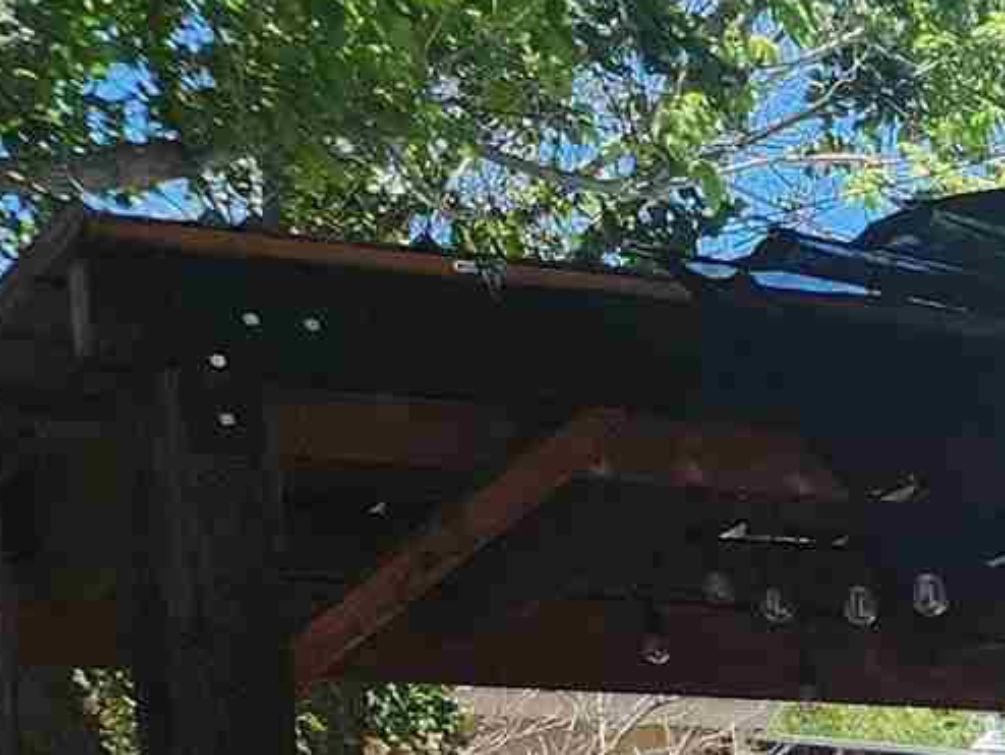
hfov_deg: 10.2
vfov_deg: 9.7
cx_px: 2980
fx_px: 4154
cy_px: 1447
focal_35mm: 143
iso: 12
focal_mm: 6.4
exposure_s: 1/514
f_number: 1.8
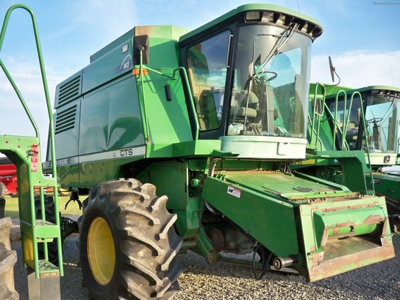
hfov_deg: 52.6
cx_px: 200
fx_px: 404
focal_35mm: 35
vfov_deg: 40.7
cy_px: 150
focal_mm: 6.3
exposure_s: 1/250
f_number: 3.1
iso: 100
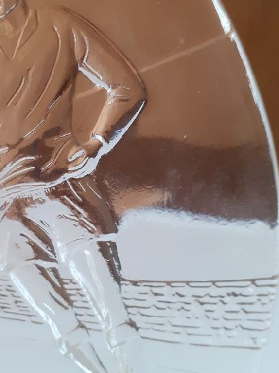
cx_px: 87
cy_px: 150
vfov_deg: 40.3
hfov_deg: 30.6
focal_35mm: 47
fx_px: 505
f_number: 1.9
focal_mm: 3.6
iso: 250
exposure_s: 1/33
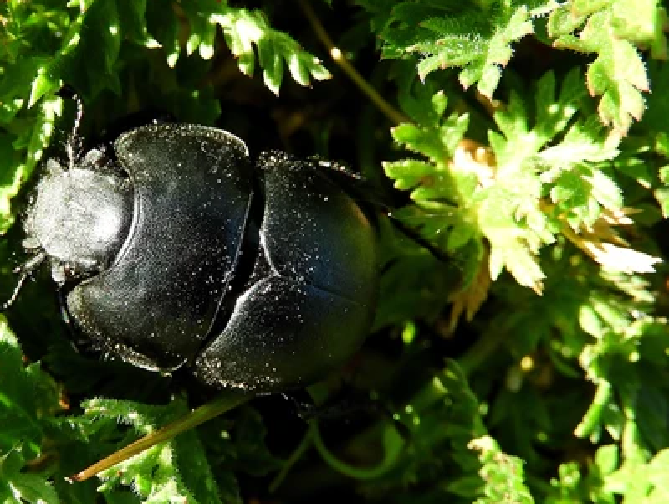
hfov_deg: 38.9
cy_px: 260
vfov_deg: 30.3
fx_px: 929
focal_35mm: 48
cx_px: 194
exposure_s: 1/200
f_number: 3.5
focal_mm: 5.4
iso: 100
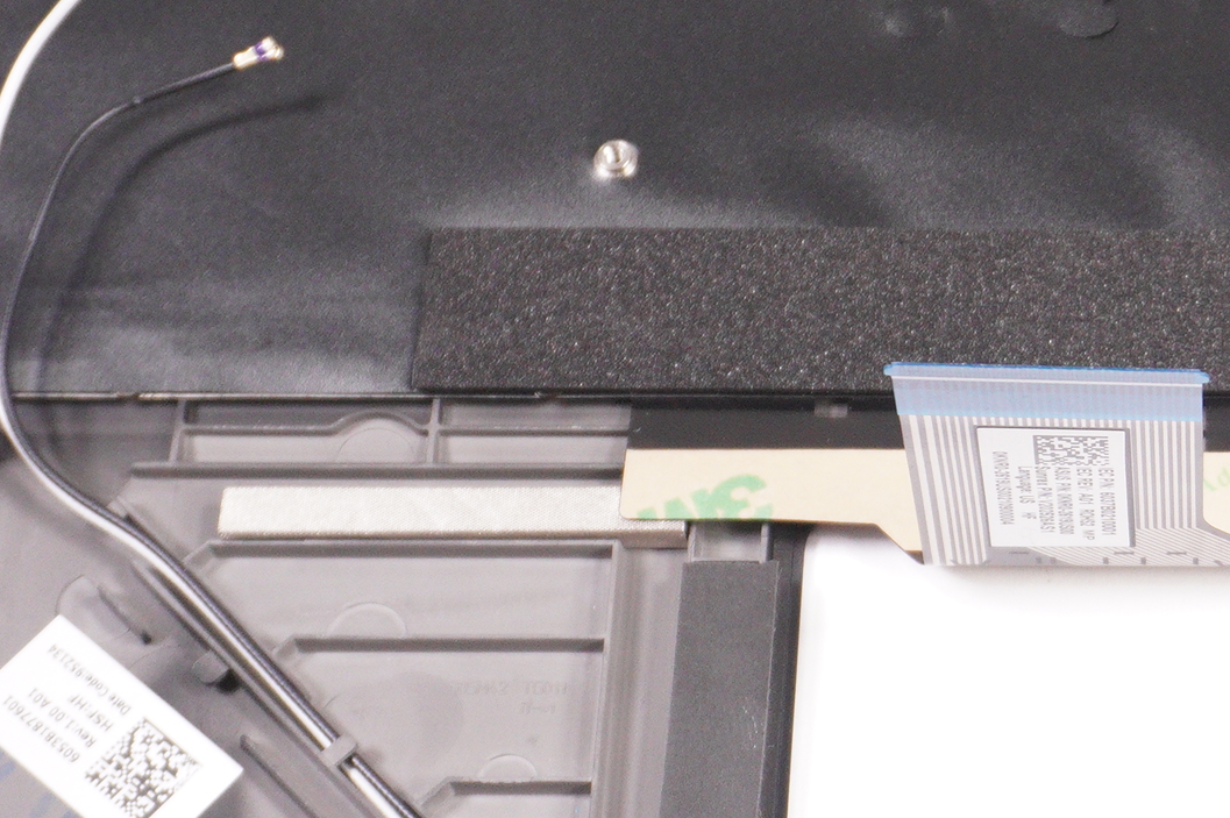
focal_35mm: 111
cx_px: 1359
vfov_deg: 12.3
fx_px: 3789
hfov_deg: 17.8
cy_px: 262
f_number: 5.6
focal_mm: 26
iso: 1250
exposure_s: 1/320
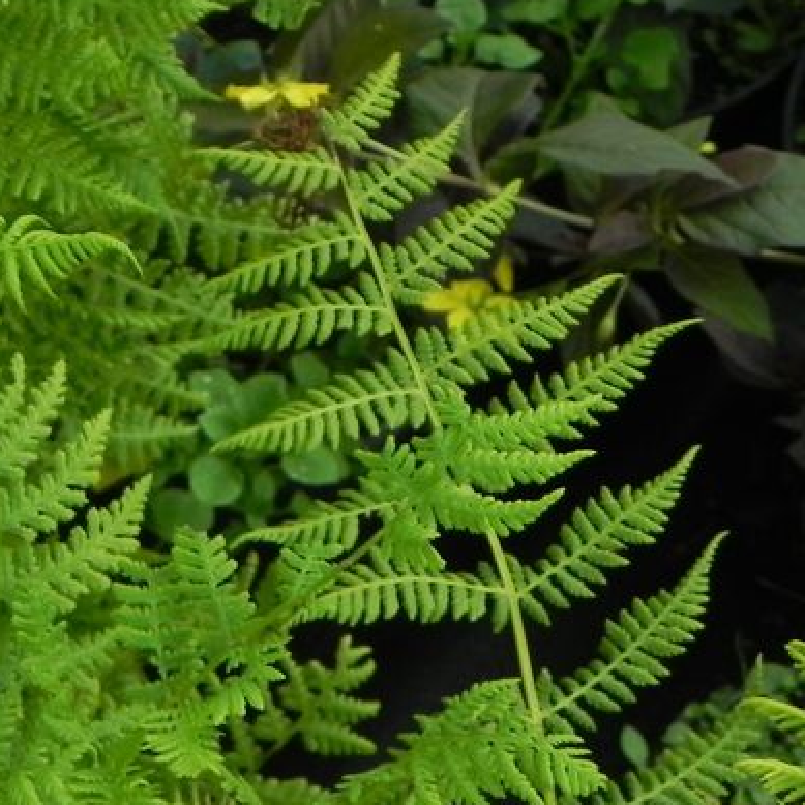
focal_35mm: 206
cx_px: -293
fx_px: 5420
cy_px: 590
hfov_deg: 8.4
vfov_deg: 8.5
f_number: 4.5
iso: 160
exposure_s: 1/125
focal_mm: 15.1
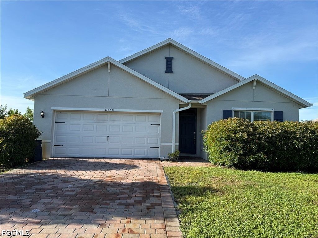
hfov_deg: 71.6
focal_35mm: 24
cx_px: 159
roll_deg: -3.0
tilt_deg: +7.2
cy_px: 119
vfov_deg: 56.8
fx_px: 220
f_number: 1.78
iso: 80
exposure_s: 1/2525
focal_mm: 6.76
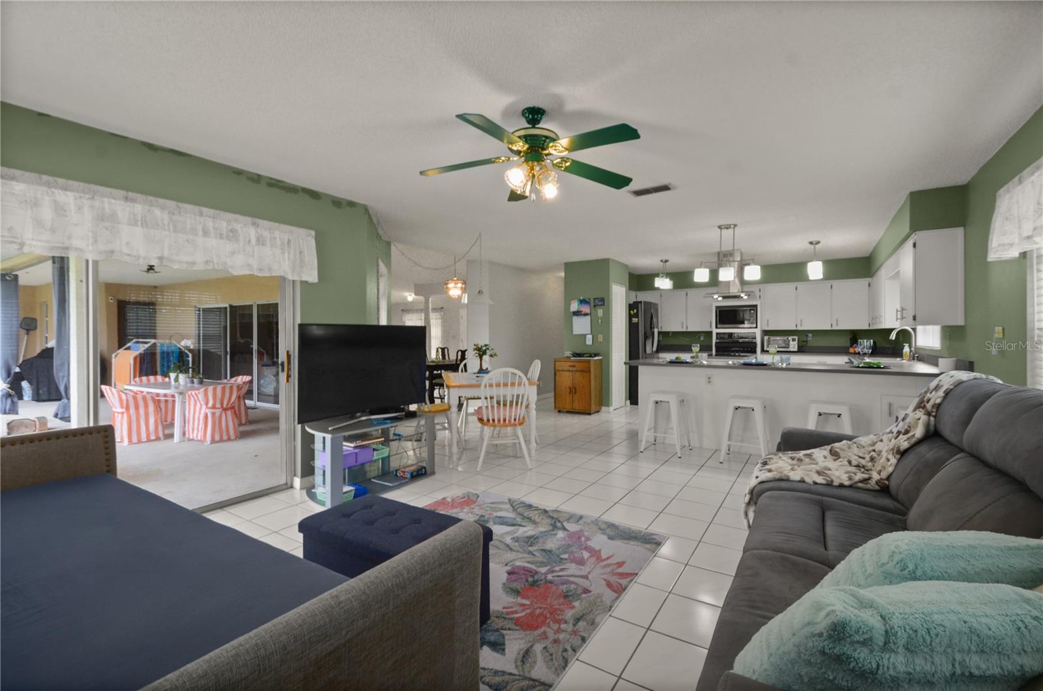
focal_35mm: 15
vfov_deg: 77.0
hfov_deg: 100.5
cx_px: 522
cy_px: 346
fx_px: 434
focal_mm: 10
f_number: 8
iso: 200
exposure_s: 1/4
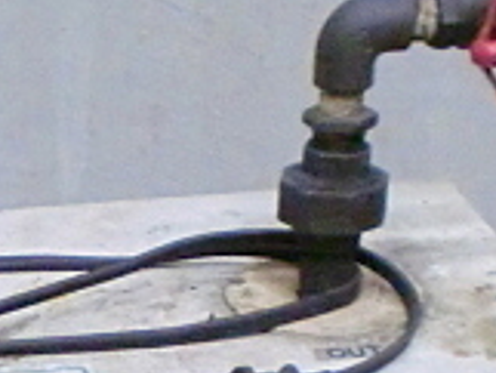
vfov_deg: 10.1
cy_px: 657
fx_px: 1993
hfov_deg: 13.7
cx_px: -132
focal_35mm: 139
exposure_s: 1/60
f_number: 3.1
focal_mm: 6.3
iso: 1250
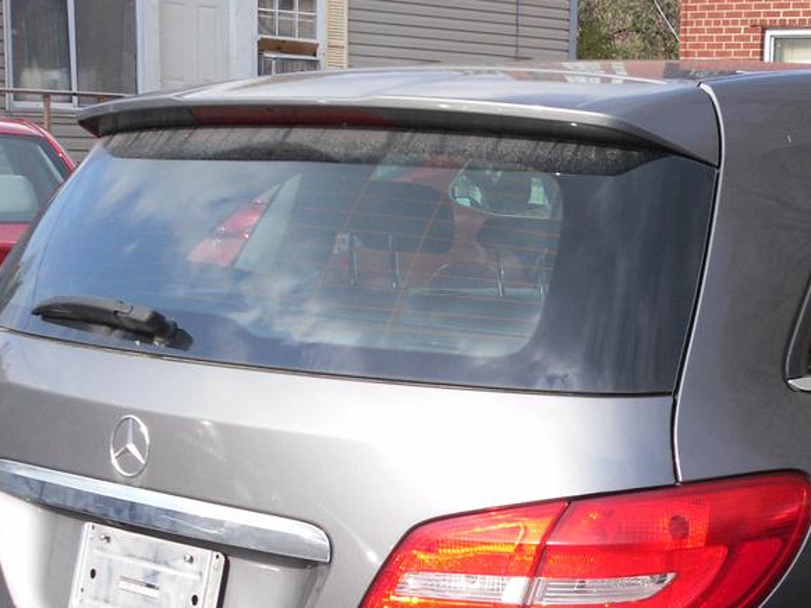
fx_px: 1803
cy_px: 541
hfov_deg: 25.0
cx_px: 627
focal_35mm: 77
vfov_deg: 18.8
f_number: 8.2
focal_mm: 6.3
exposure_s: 1/103
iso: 80
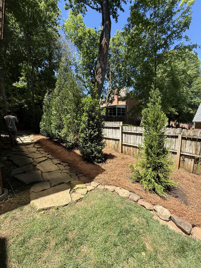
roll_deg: -0.9
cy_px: 134
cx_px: 100
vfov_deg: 102.1
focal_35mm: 14
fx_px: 108
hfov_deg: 85.7
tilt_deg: -8.4
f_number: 2.2
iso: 50
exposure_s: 1/625
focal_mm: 2.22
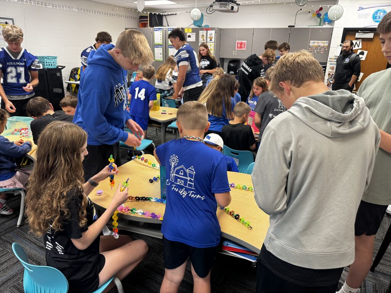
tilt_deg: -17.2
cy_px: 146
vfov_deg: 56.8
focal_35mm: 24
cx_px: 196
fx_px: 271
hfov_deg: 71.6
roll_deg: -1.4
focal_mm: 6.76
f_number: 1.78
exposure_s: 1/59
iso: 160
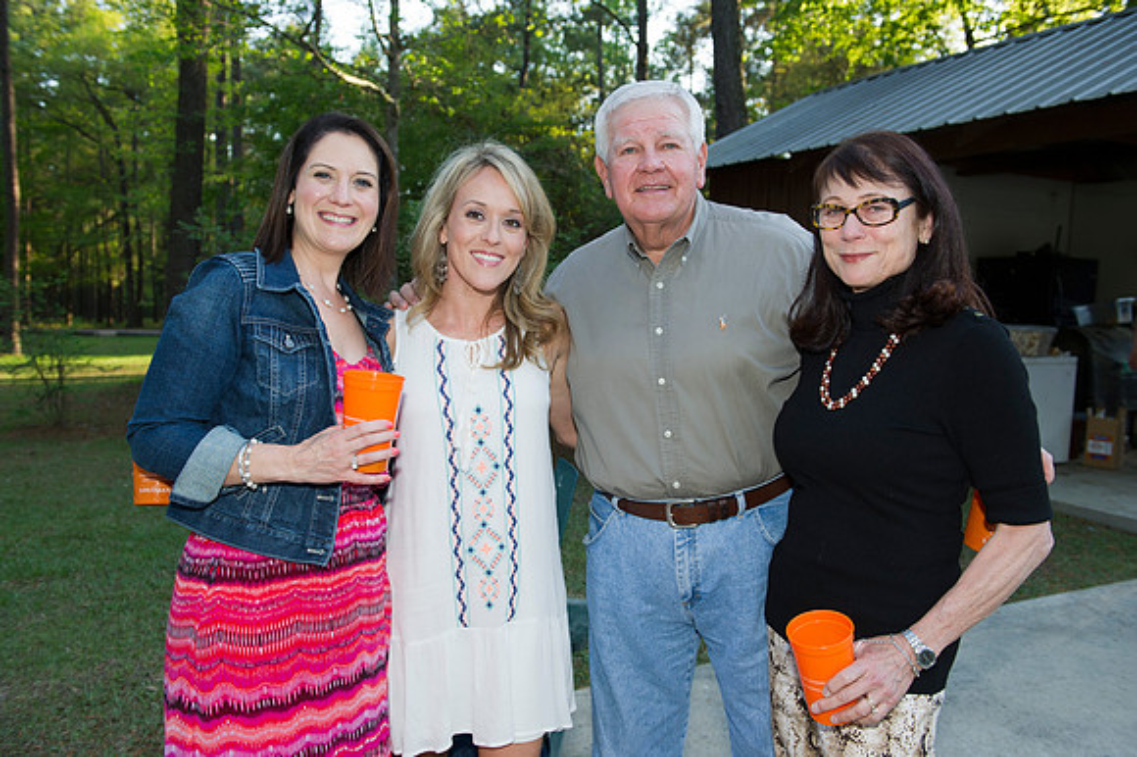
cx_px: 568
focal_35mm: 29
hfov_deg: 63.7
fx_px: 915
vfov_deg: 44.9
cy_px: 378
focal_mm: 29
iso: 320
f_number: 5
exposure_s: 1/200
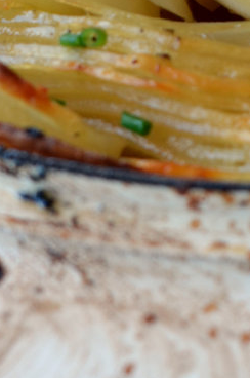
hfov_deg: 4.4
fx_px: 3220
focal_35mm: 308
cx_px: 368
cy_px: -250
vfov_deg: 6.6
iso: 320
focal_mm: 50
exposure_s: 1/125
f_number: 5.6
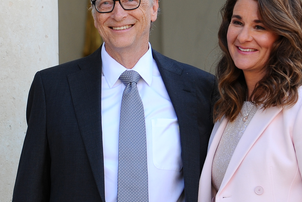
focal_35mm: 330
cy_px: 99
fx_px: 2768
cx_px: 110
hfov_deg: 6.2
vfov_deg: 4.2
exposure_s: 1/200
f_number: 6.3
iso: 400
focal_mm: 200
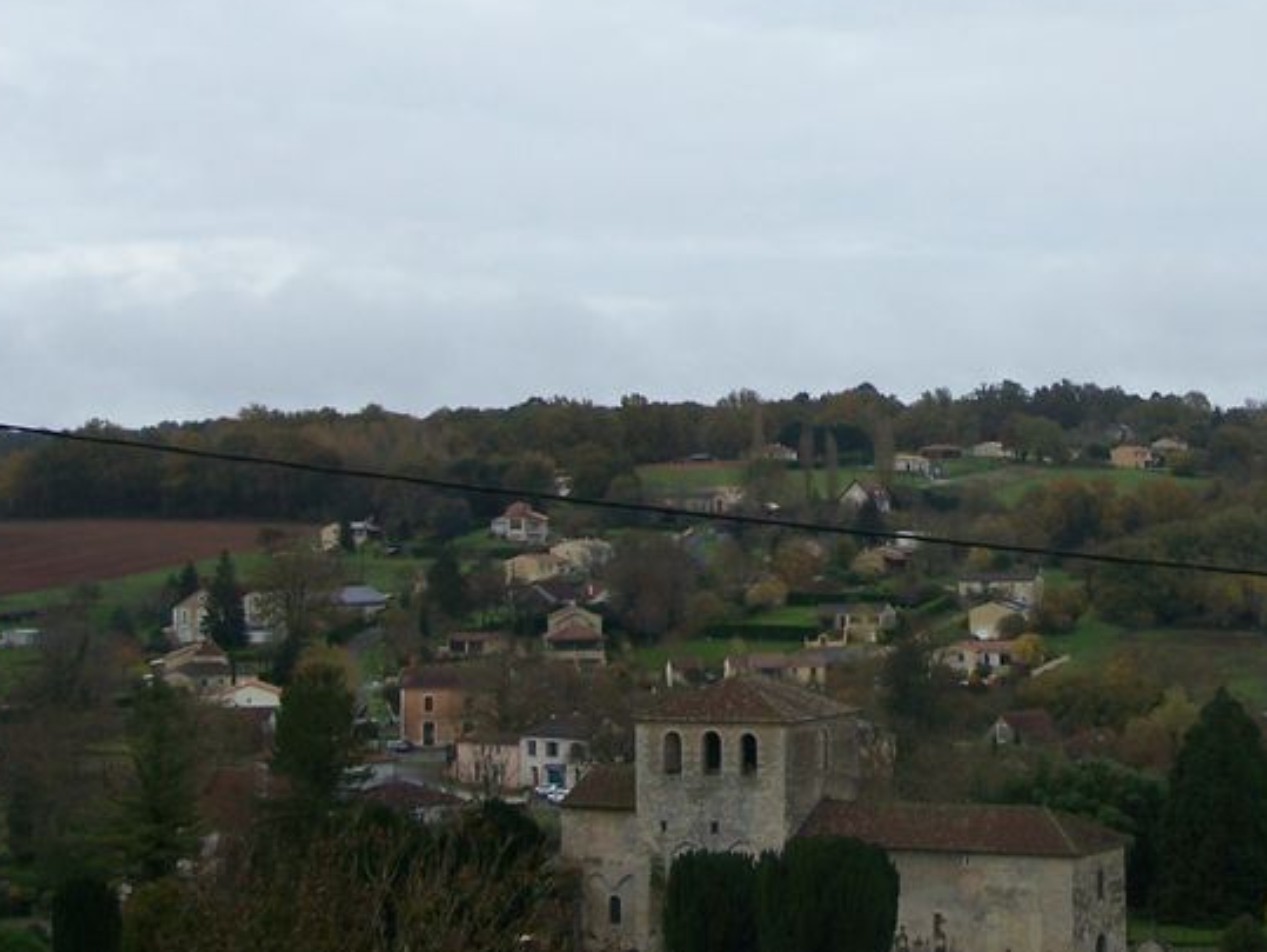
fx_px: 3260
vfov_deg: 16.5
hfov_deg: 21.7
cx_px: 1034
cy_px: 215
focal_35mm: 89
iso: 80
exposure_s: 1/250
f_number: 3
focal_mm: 8
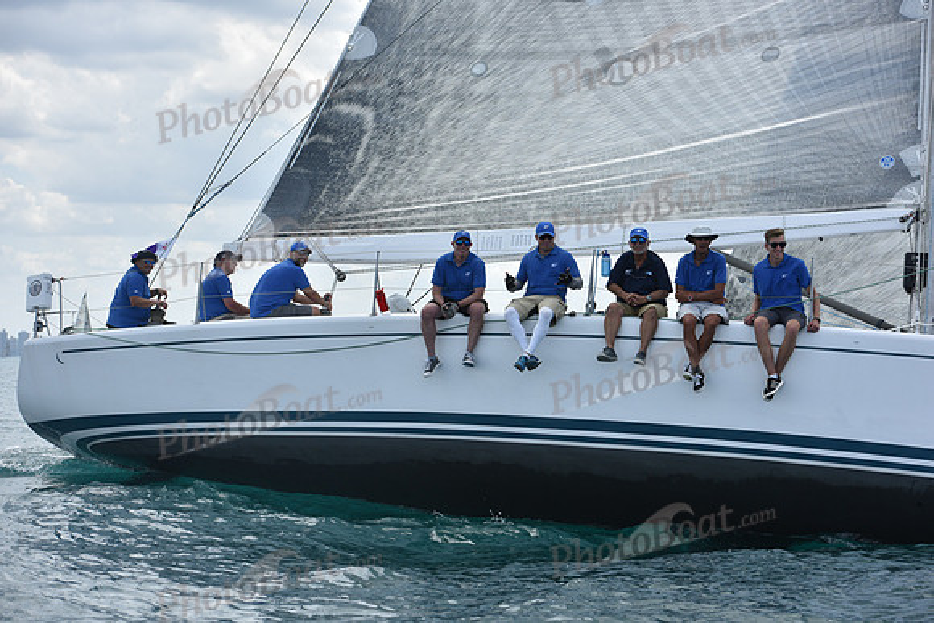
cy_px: 312
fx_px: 1816
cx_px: 467
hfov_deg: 28.8
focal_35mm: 70
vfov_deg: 19.5
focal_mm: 70
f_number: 6.3
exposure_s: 1/1250
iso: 250
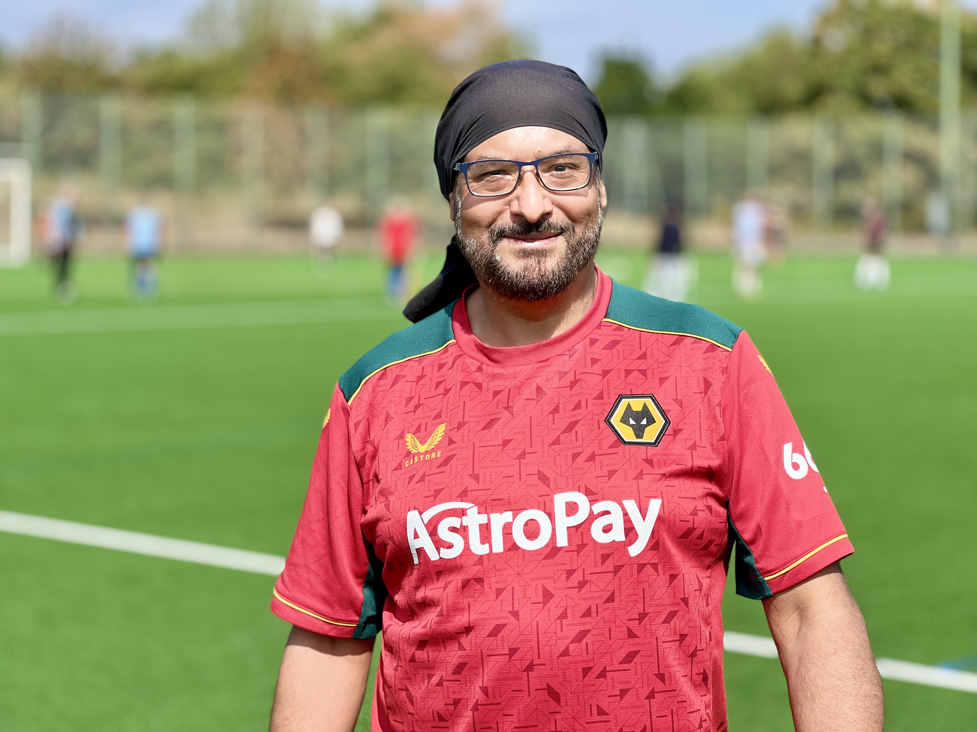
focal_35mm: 77
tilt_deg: -2.8
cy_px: 366
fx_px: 2173
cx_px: 488
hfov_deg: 25.3
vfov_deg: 19.1
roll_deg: +0.4
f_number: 2.8
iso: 32
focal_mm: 9
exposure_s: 1/451
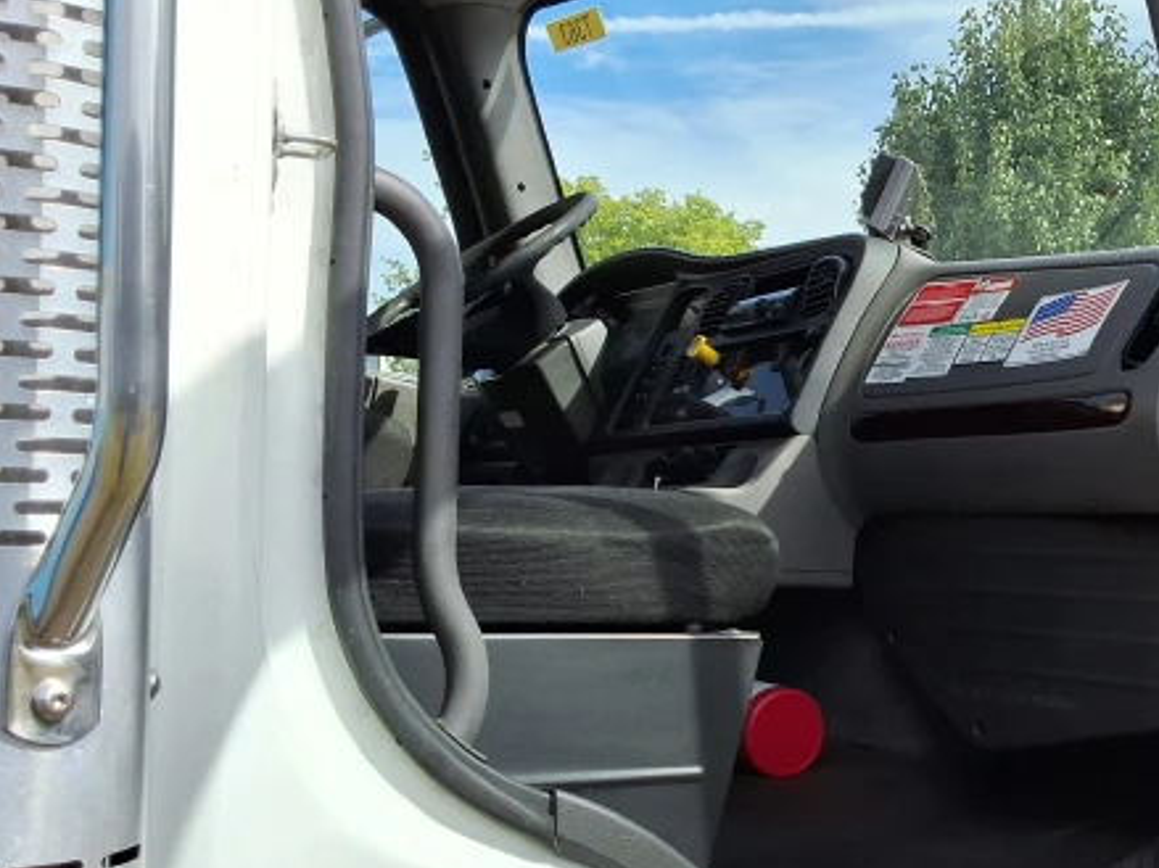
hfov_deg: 35.9
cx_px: 969
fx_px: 1707
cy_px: 551
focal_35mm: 51
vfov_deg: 28.4
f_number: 1.9
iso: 32
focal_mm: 2.91
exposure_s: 1/1464
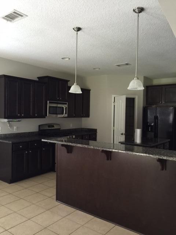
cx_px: 88
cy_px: 118
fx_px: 197
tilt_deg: -1.6
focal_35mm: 29
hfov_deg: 48.2
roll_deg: -0.7
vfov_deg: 61.7
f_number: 2.2
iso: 100
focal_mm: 4.15
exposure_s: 1/8
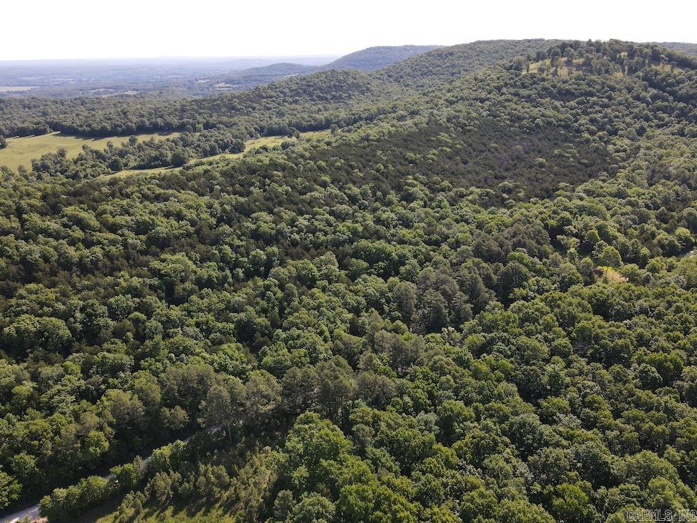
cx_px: 348
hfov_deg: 71.6
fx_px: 483
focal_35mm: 24
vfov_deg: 56.8
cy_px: 262
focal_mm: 4.5
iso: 100
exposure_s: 1/20
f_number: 2.8
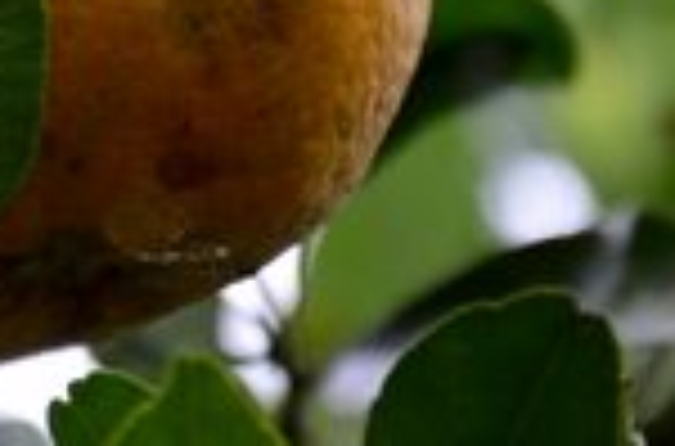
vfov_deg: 1.6
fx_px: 15514
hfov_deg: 2.5
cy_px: -374
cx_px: -166
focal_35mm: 830
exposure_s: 1/60
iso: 200
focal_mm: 92
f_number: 5.6
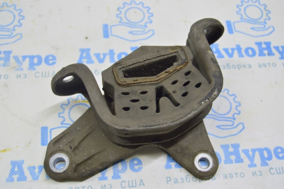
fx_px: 378
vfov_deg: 28.0
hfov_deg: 41.1
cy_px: 94
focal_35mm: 48
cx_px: 142
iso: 400
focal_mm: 32
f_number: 5.6
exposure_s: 1/20
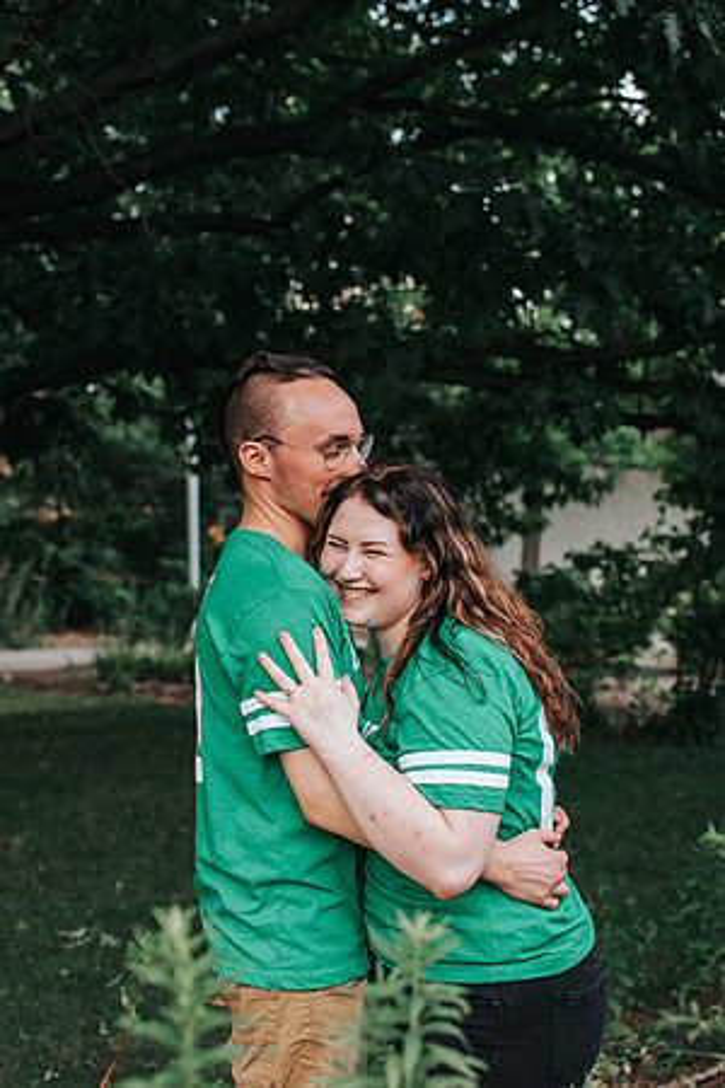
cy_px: 544
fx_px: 1593
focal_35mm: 53
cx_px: 391
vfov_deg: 37.7
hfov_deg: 25.6
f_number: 3.2
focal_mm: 35
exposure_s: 1/1000
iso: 1000
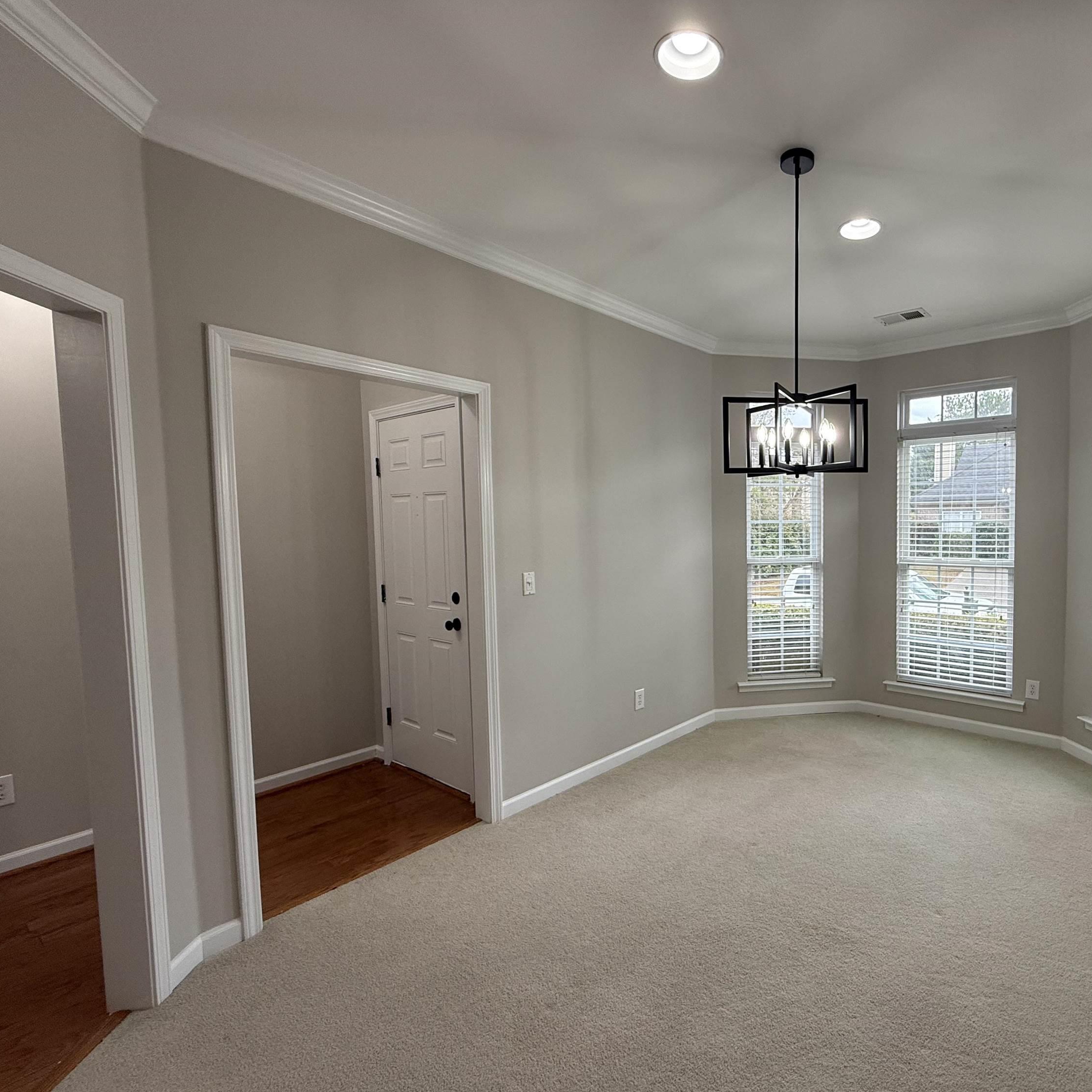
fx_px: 607
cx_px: 732
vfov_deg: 84.0
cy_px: 558
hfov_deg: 81.0
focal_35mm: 17
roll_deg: -0.1
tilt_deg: -2.5
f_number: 2.2
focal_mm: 2.22
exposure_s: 1/120
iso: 80
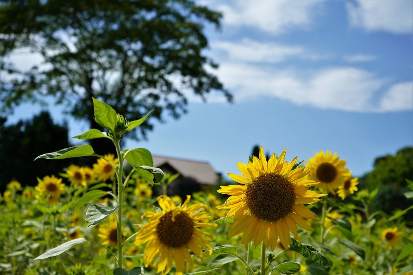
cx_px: 206
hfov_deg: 46.4
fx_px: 482
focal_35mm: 42
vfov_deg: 31.9
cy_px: 138
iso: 100
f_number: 5
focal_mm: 42
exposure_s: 1/1000
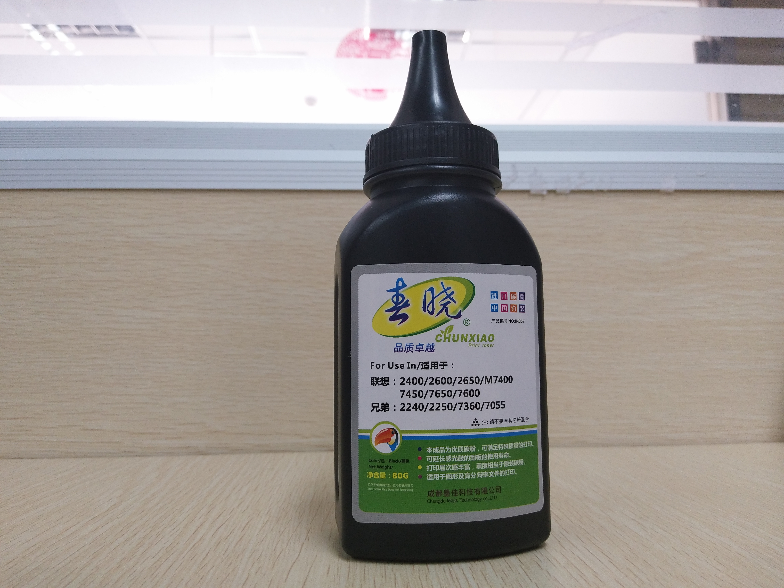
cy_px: 294
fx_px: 589
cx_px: 392
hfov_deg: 67.3
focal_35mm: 26
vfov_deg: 53.1
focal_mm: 3.88
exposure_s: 1/50
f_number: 2
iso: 100
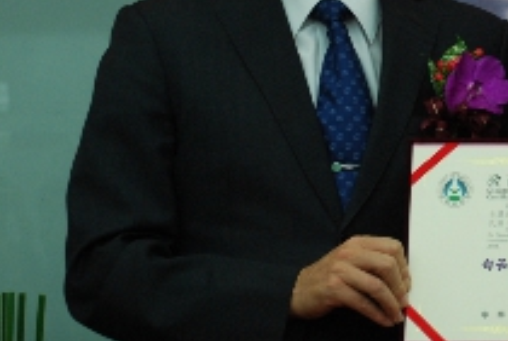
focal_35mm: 196
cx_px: 513
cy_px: 89
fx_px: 2772
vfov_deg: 7.0
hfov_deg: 10.4
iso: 400
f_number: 5
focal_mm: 50
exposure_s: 1/60
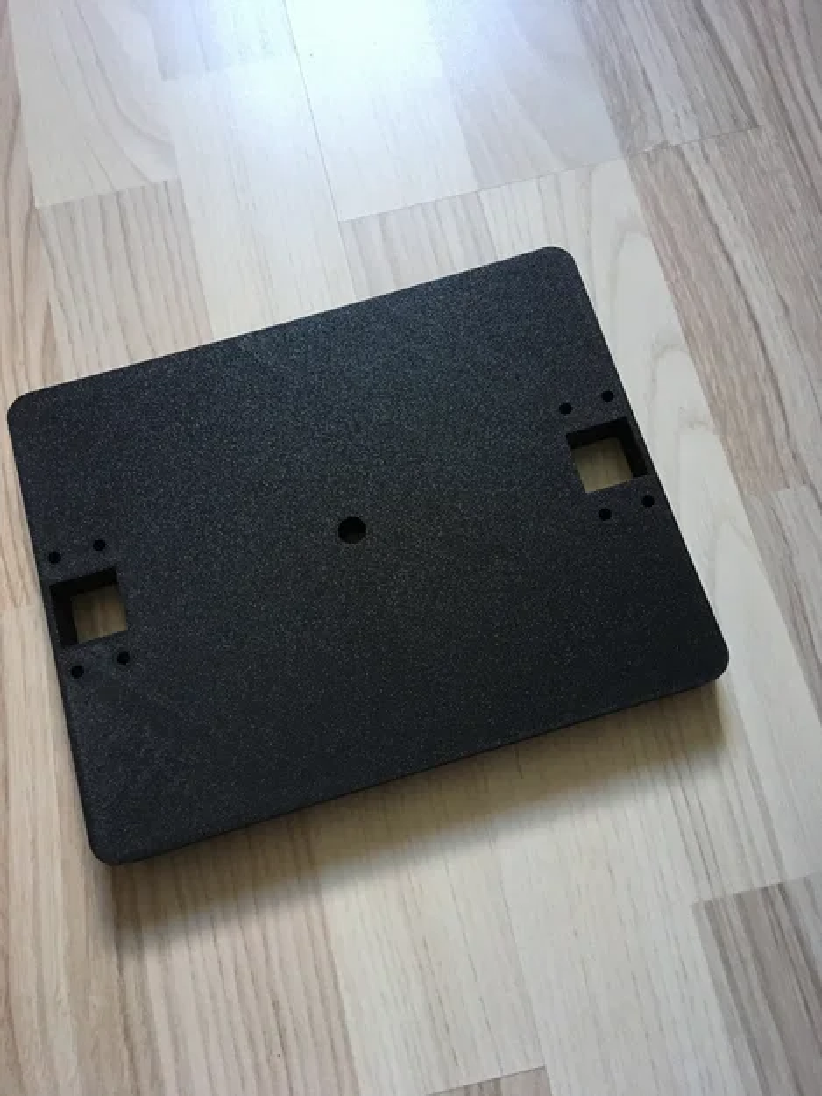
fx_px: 918
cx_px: 411
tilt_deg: -73.9
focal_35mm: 29
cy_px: 548
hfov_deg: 48.2
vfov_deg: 61.7
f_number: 2.2
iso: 200
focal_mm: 4.15
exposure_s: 1/17
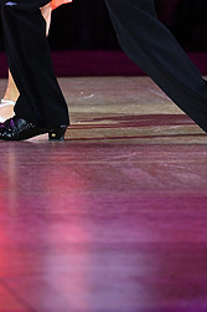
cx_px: 42
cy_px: -41
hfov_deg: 1.5
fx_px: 7997
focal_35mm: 926
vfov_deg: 2.2
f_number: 5.6
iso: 3200
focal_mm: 400
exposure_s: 1/320
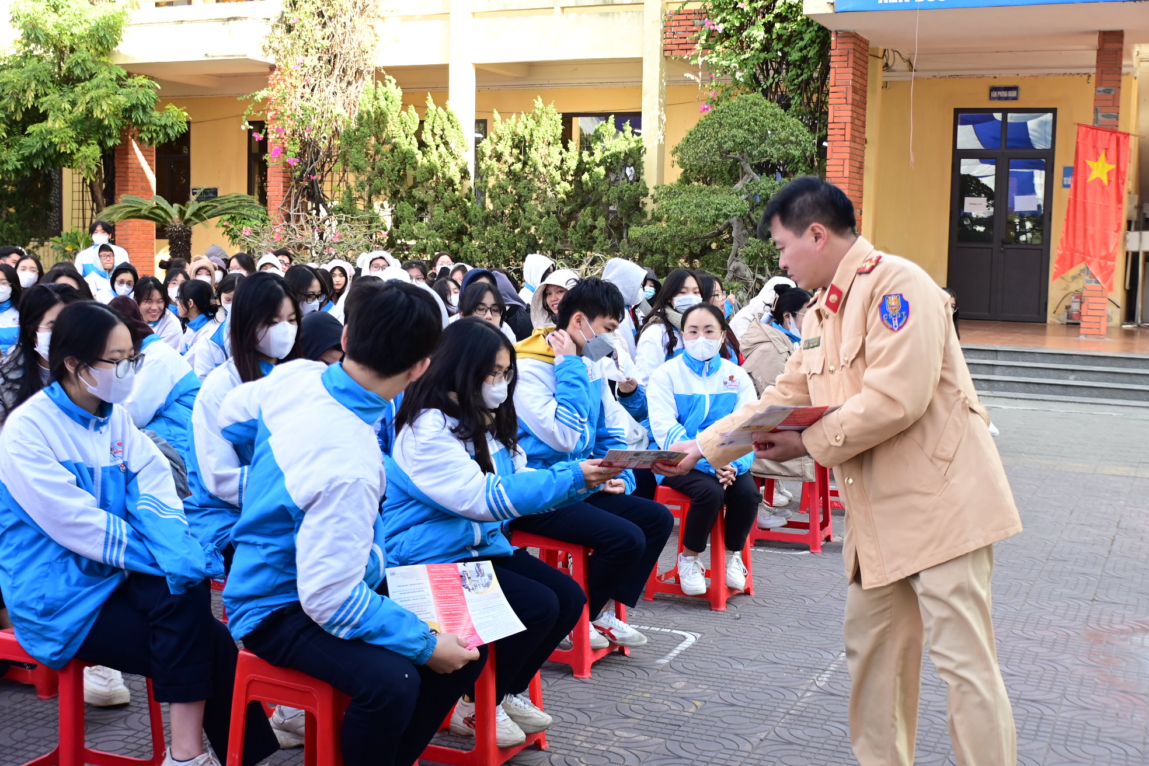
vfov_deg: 29.9
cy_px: 383
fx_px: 1436
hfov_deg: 43.6
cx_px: 574
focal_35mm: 45
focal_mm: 30
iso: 320
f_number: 4
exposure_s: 1/200
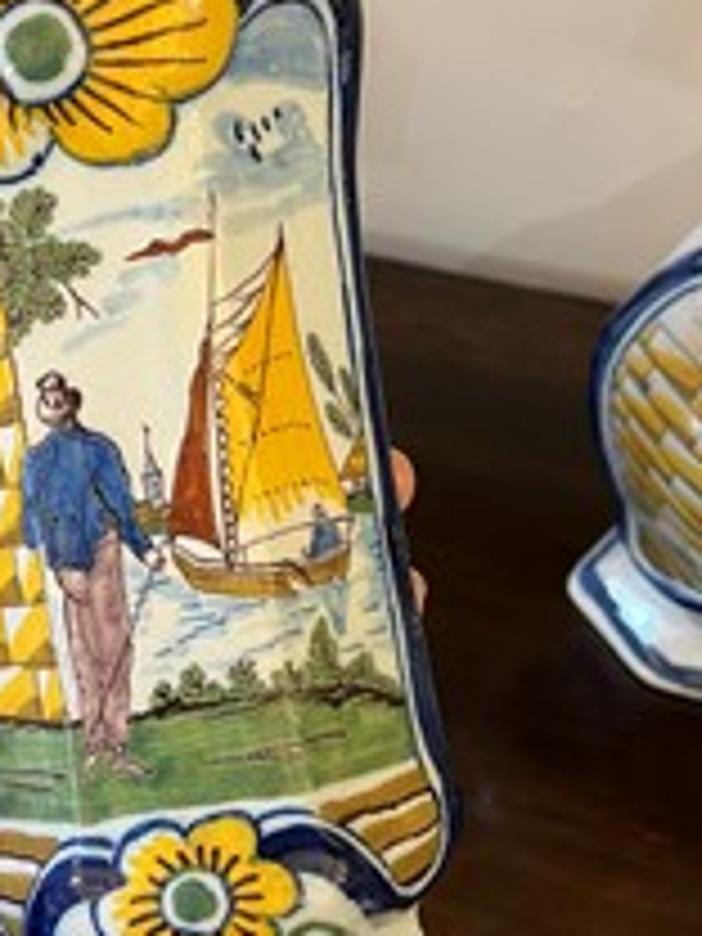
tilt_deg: -50.3
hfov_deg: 28.1
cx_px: 86
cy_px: 432
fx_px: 1352
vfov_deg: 38.2
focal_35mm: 50
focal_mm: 5.1
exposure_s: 1/50
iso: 160
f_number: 1.6
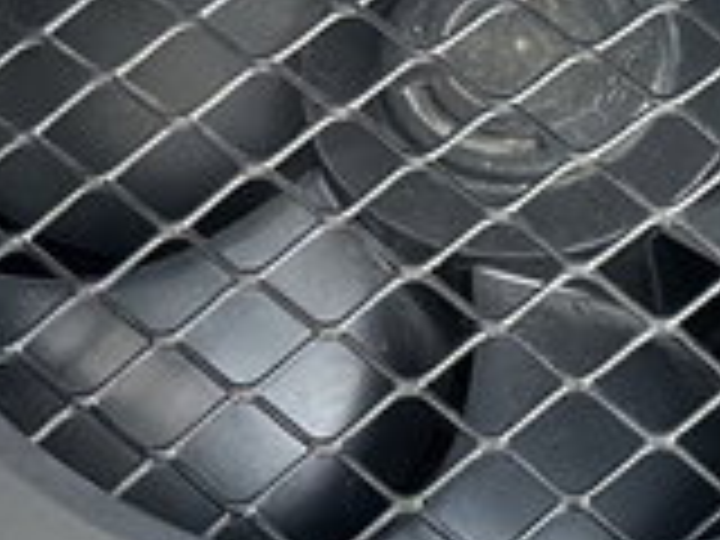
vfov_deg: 6.5
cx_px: 1242
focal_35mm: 230
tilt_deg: -45.7
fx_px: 4784
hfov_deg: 8.3
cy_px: 315
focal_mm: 6.86
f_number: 1.78
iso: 500
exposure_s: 1/40
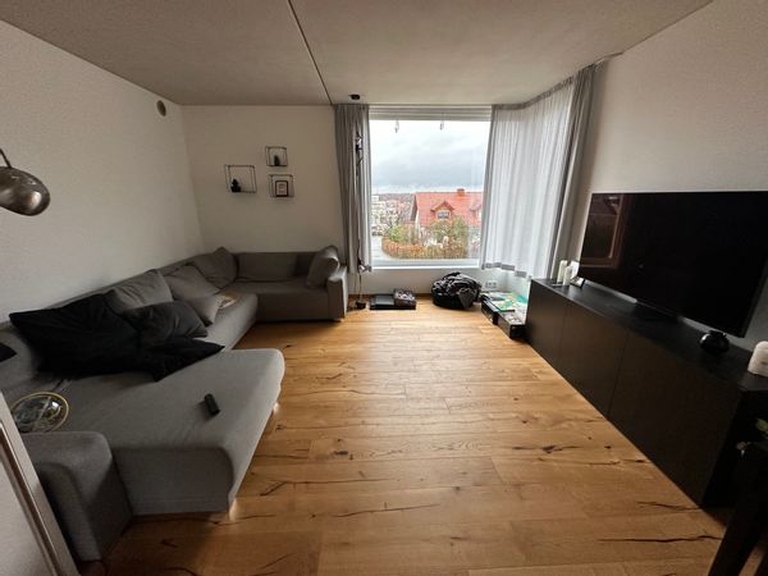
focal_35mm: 14
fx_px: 311
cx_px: 384
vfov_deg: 85.7
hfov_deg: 102.1
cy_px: 288
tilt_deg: -16.3
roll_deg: +0.1
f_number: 2.2
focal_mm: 2.22
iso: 250
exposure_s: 1/99
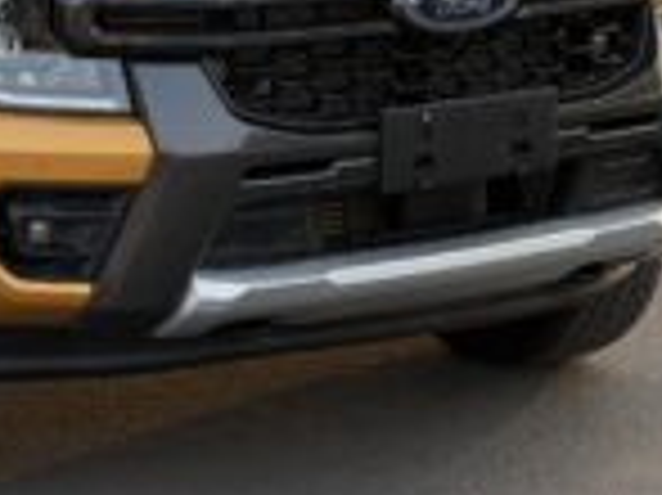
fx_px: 2503
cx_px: 18
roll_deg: -0.5
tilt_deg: -6.3
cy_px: -68
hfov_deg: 14.8
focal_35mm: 131
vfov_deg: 11.1
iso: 100
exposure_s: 1/636
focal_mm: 6.76
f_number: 1.78
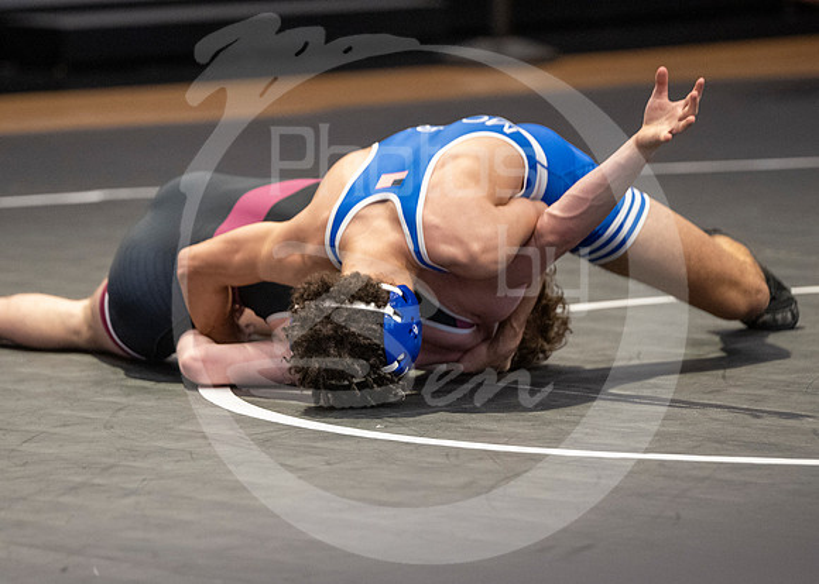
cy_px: 473
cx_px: 294
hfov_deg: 5.9
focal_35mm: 340
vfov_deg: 4.2
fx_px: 7902
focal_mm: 200
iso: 3200
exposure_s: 1/1000
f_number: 2.8
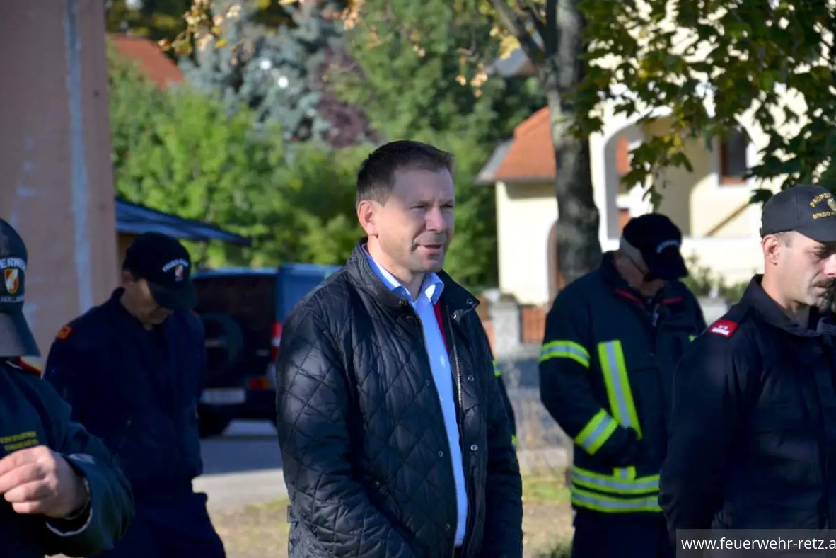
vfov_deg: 8.6
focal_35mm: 160
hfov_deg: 12.9
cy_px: 278
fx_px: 3704
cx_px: 422
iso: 400
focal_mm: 105
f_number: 5.6
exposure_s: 1/1250
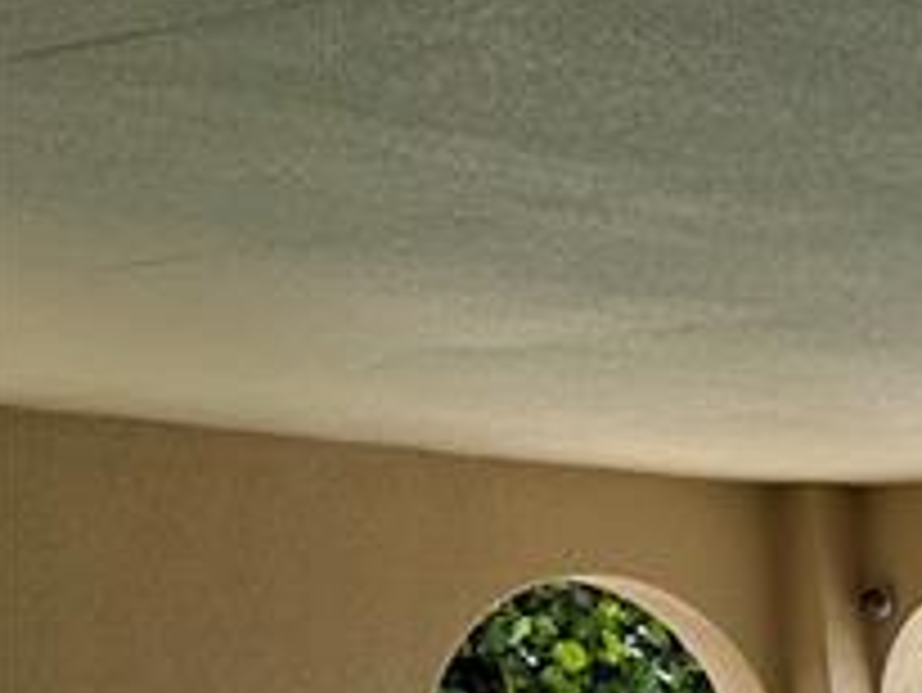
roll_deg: +0.6
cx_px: 2289
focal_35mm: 120
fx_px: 3198
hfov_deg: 12.4
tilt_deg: -7.6
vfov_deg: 11.4
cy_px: 1269
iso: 80
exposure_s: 1/611
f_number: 1.78
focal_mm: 6.86
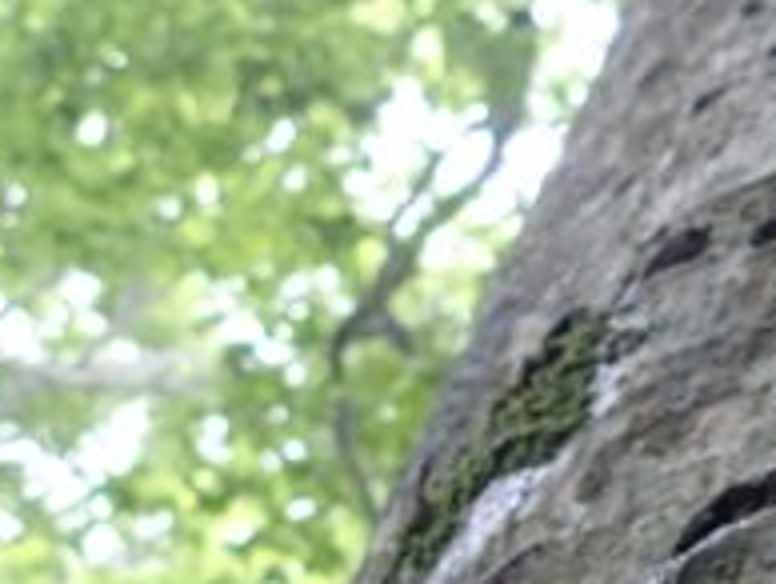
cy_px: 988
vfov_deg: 13.2
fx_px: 2312
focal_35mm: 103
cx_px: 1156
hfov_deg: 17.2
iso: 100
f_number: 2
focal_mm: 4.5
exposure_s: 1/100
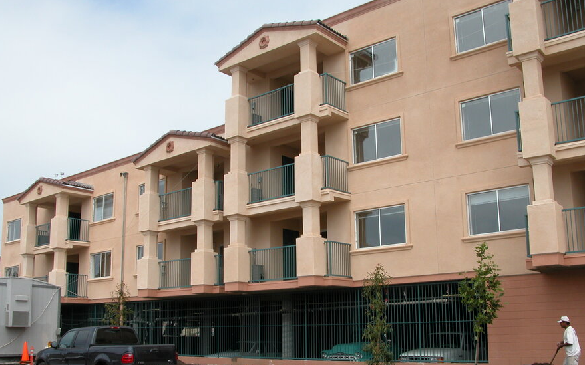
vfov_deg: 33.5
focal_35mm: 38
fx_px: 606
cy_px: 216
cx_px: 292
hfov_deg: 51.6
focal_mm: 8.9
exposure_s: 1/315
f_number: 6.3
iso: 100
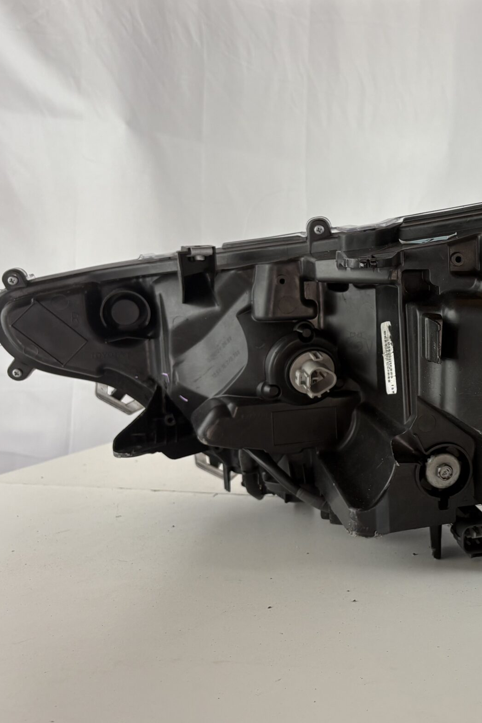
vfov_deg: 44.5
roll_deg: +1.8
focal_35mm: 44
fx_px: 883
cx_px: 508
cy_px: 330
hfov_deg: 28.2
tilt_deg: -5.3
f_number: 1.6
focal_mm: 5.96
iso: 64
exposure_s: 1/60
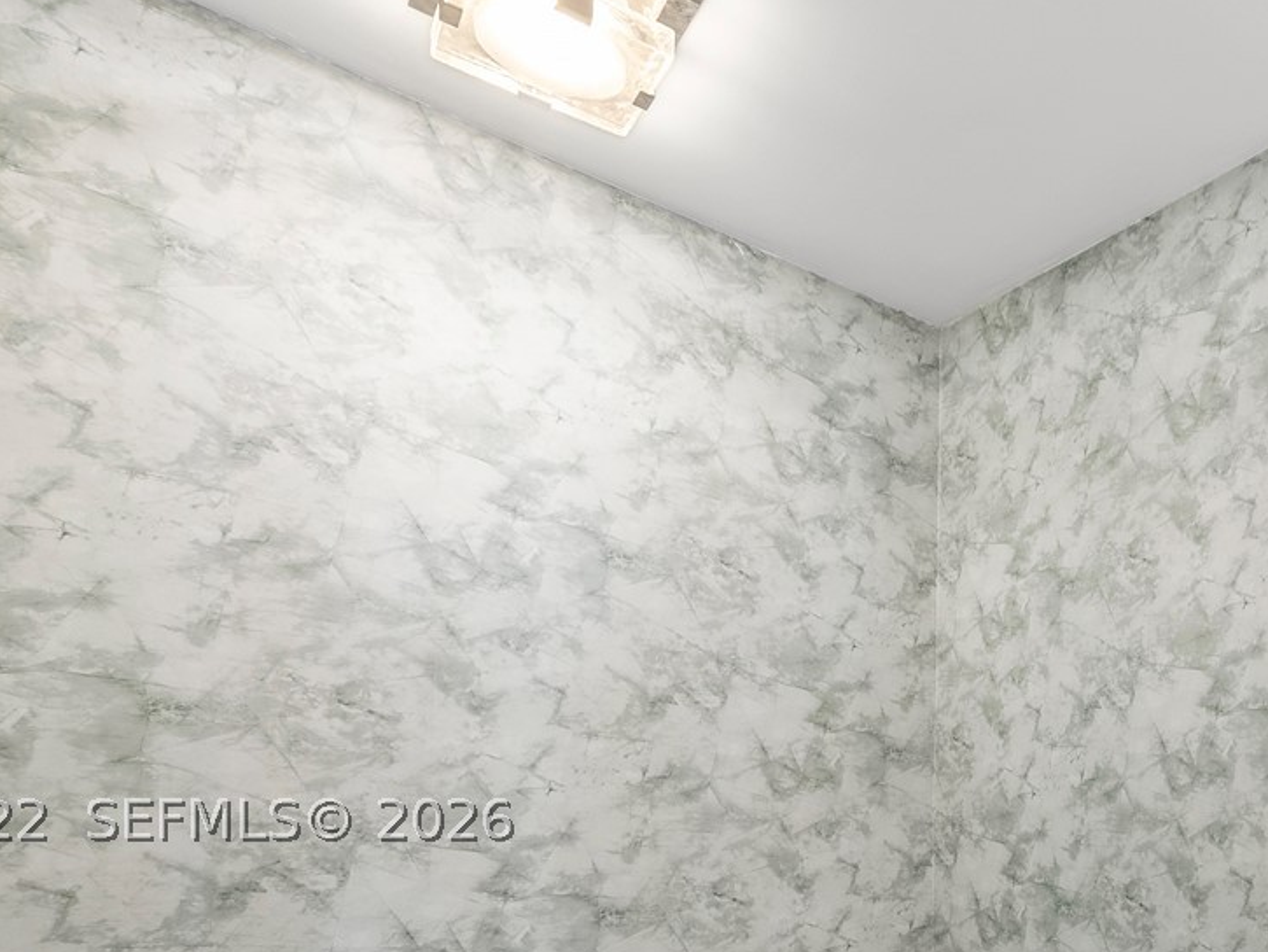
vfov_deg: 47.3
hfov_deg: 54.5
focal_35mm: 27
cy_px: 817
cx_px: 1199
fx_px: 989
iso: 640
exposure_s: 1/1.67
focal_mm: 12
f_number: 8
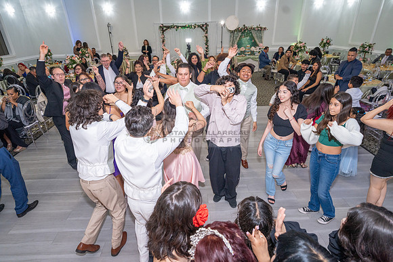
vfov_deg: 60.7
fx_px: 224
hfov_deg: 82.6
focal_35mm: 20
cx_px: 196
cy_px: 131
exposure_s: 1/160
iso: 1250
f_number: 4
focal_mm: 20.5
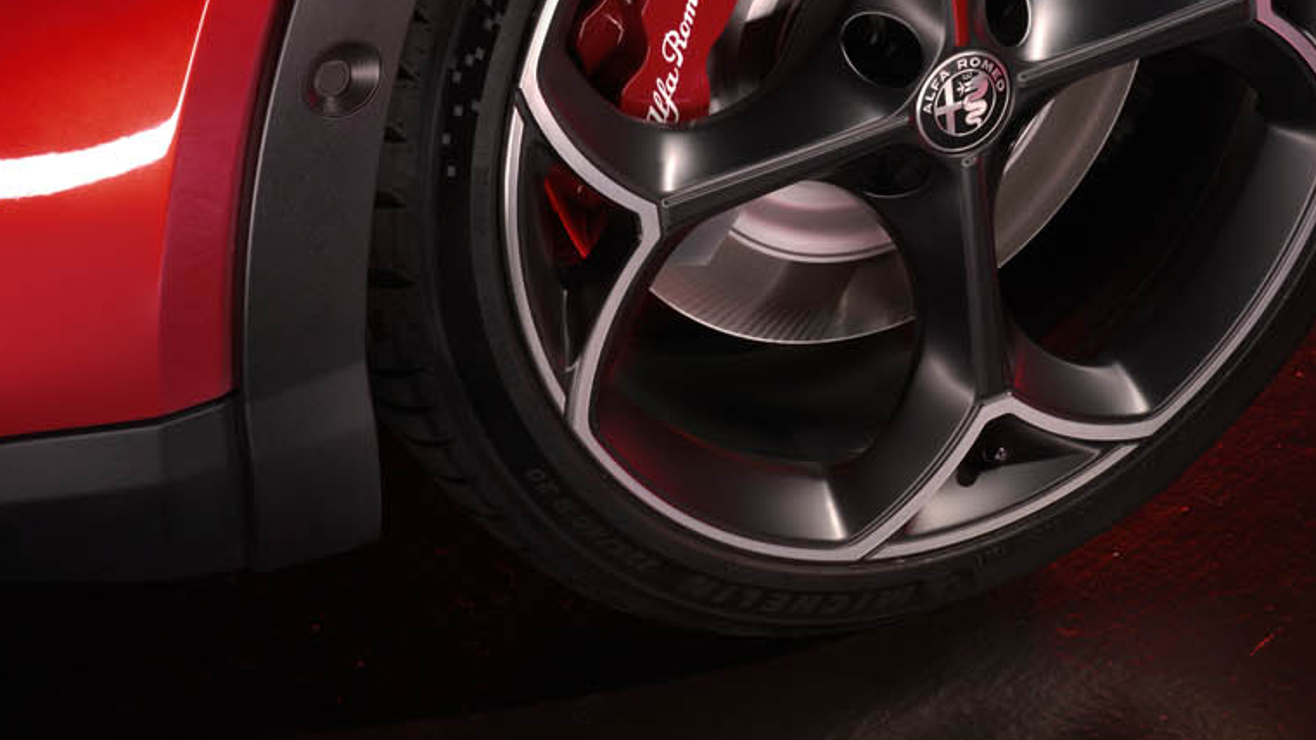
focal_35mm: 88
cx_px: 831
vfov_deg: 13.4
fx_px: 3071
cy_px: -147
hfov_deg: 24.1
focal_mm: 45
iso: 100
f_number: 11
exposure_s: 1/2
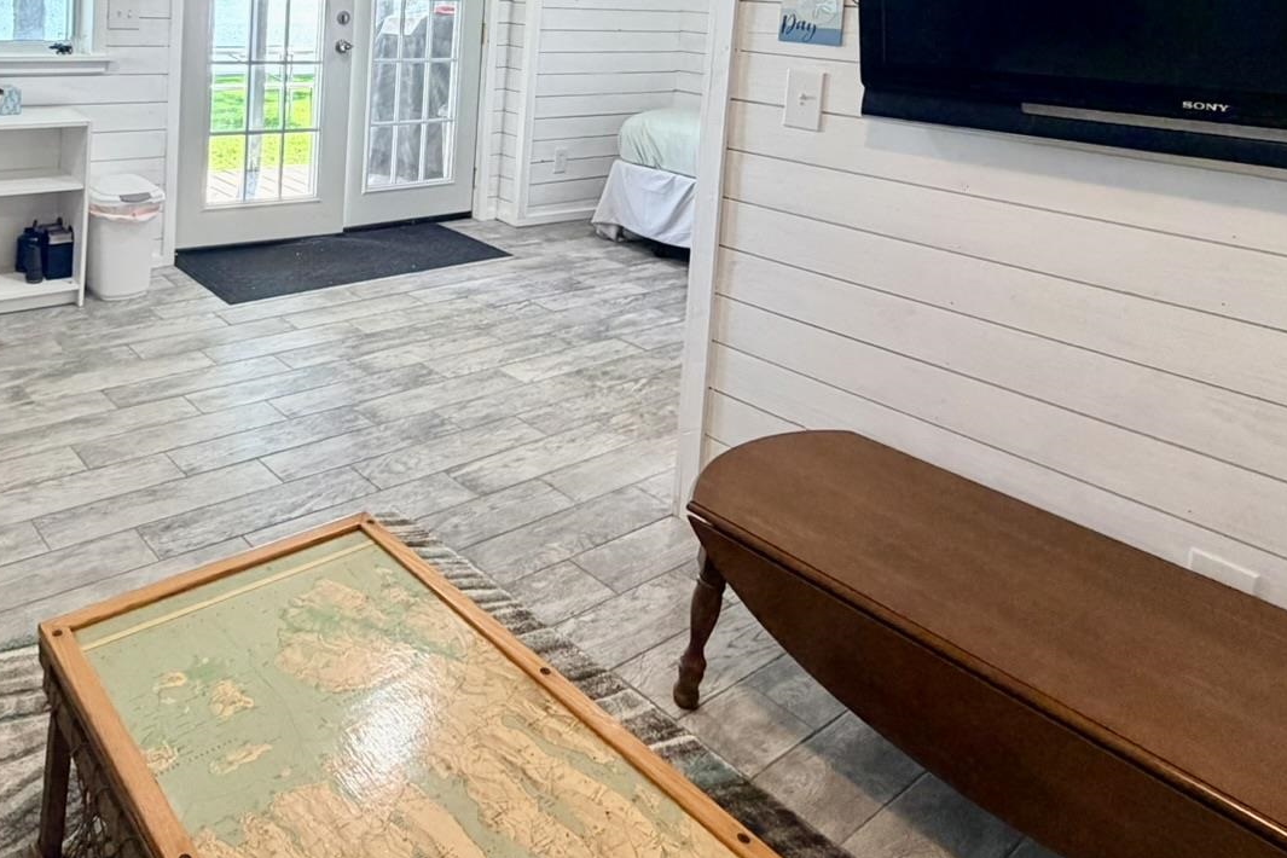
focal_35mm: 28
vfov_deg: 41.7
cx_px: 390
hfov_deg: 63.2
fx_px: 1001
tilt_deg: -4.4
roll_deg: -2.6
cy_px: 48
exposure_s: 1/120
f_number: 2.2
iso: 200
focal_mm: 2.22
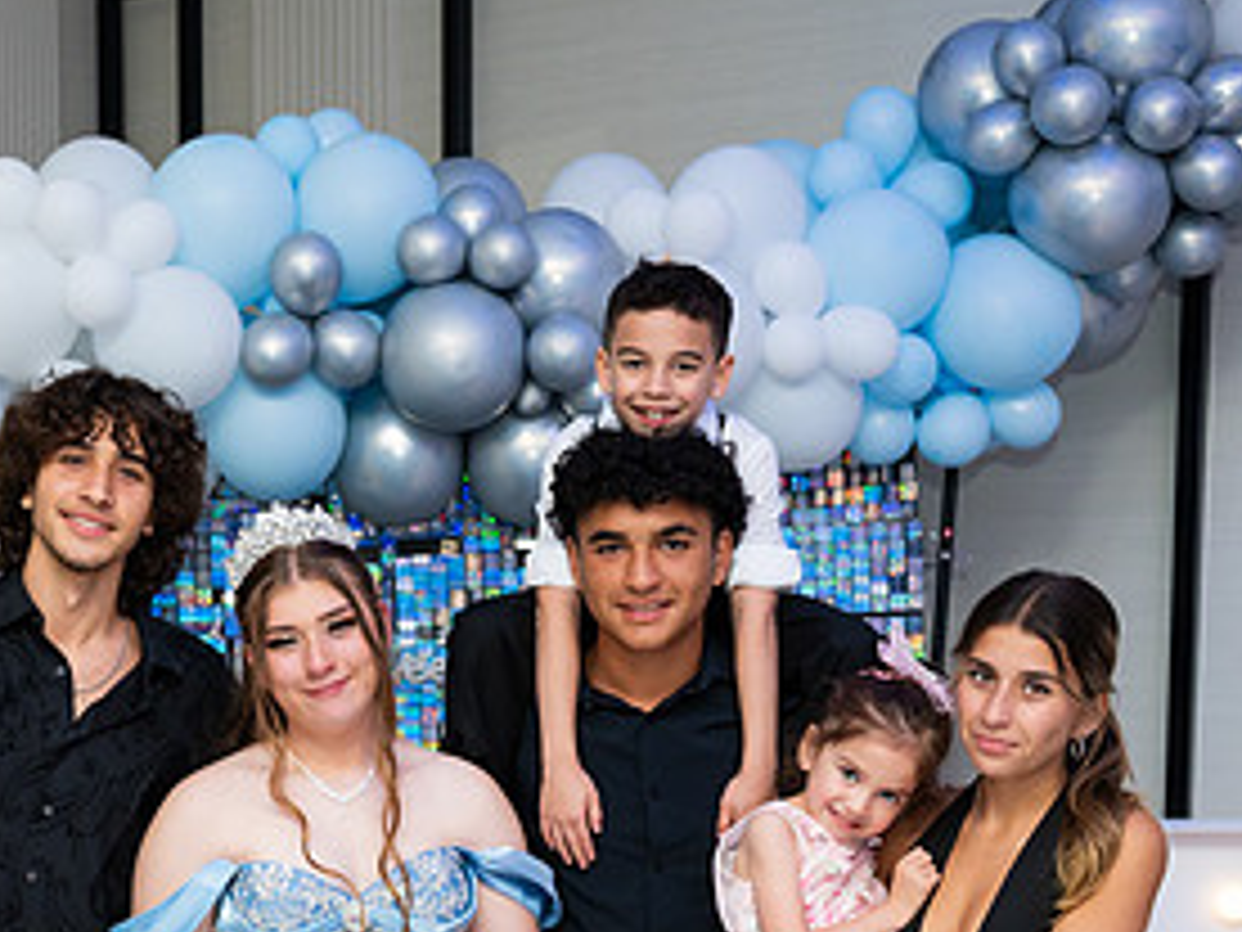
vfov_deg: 20.9
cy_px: 812
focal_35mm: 69
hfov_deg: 27.6
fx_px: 2476
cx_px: 250
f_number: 3.2
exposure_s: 1/200
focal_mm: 32
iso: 1600
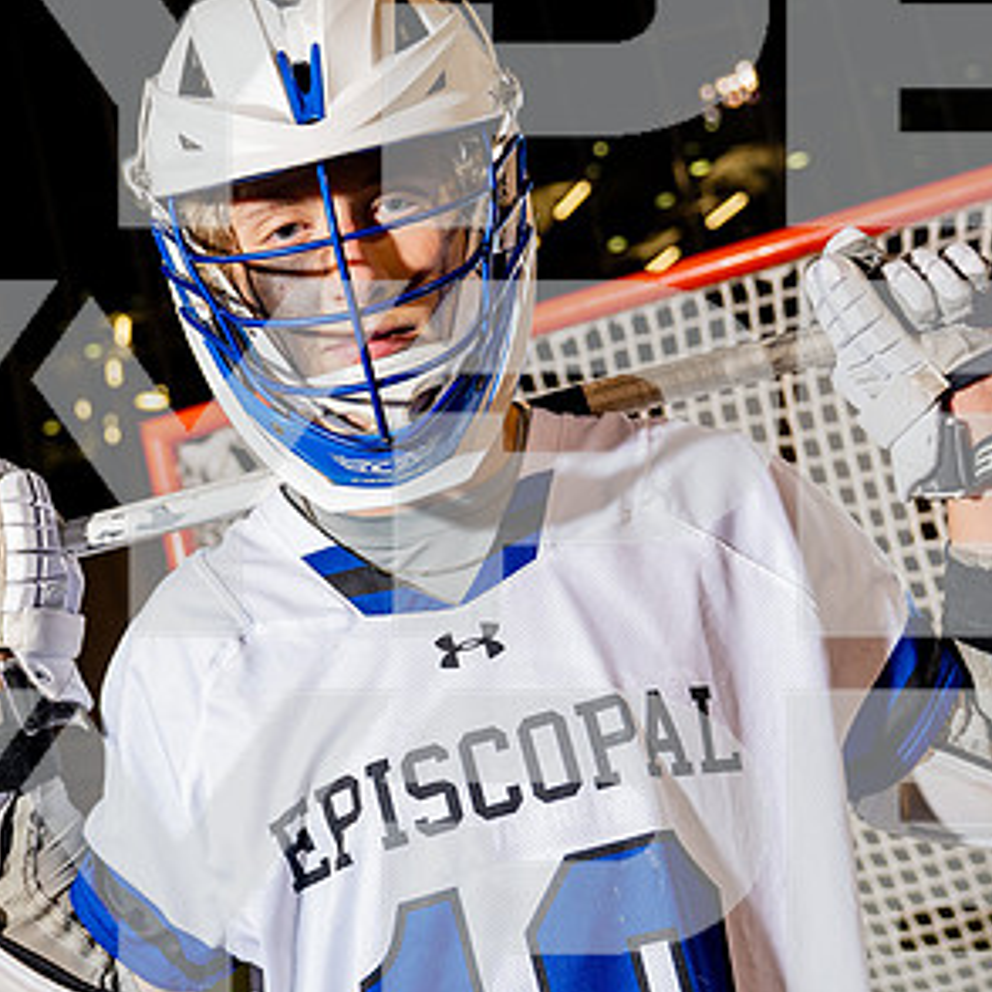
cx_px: 327
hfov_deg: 29.8
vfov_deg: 30.0
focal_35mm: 57
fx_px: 1848
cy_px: 461
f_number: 4
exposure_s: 1/250
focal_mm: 34
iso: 400
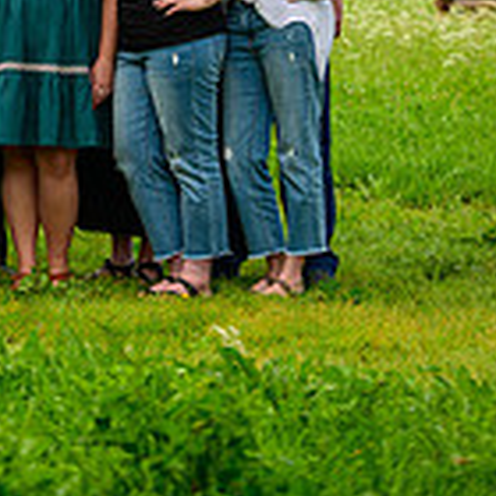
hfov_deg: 9.1
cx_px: 69
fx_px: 3096
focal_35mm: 191
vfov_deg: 8.9
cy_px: -255
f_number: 4
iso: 125
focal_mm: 70
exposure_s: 1/800
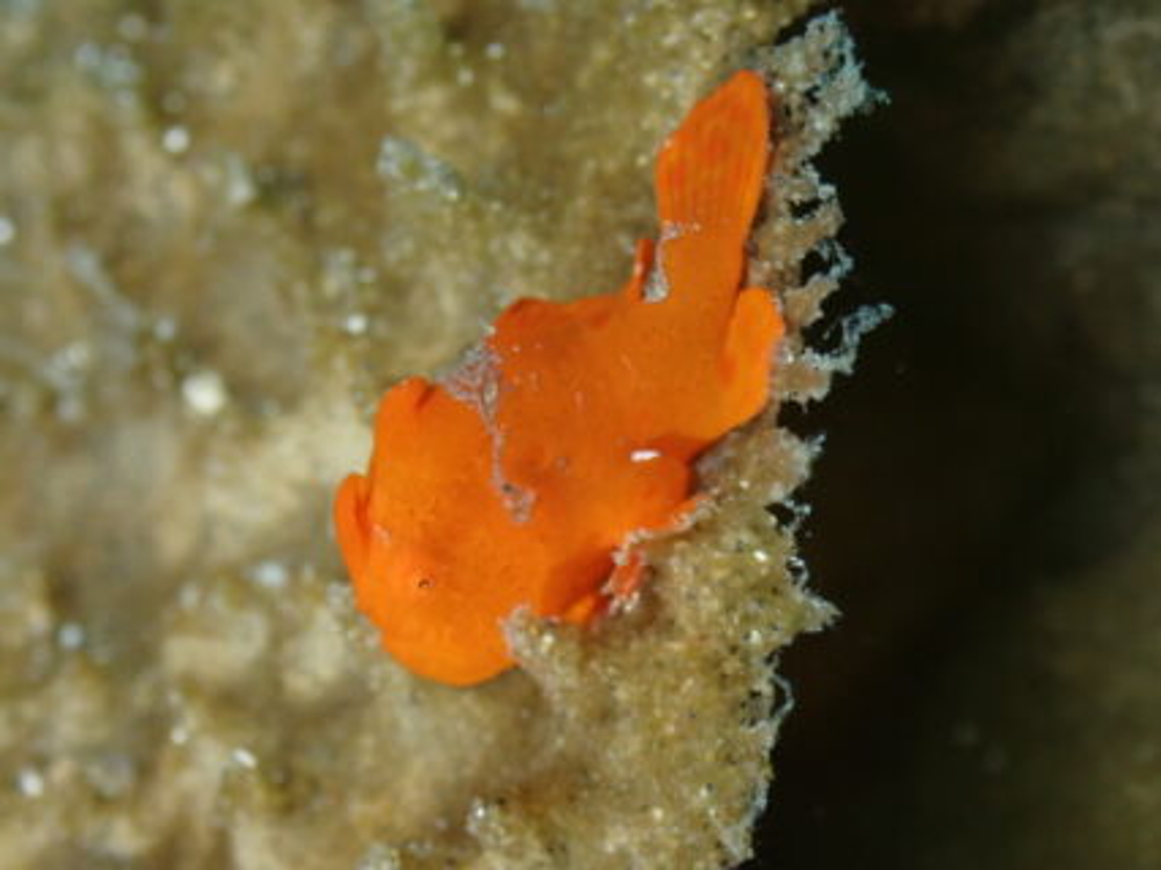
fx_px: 3152
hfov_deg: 20.9
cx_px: 580
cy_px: 435
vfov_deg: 15.7
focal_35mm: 94
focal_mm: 16.79
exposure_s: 1/100
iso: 800
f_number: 14
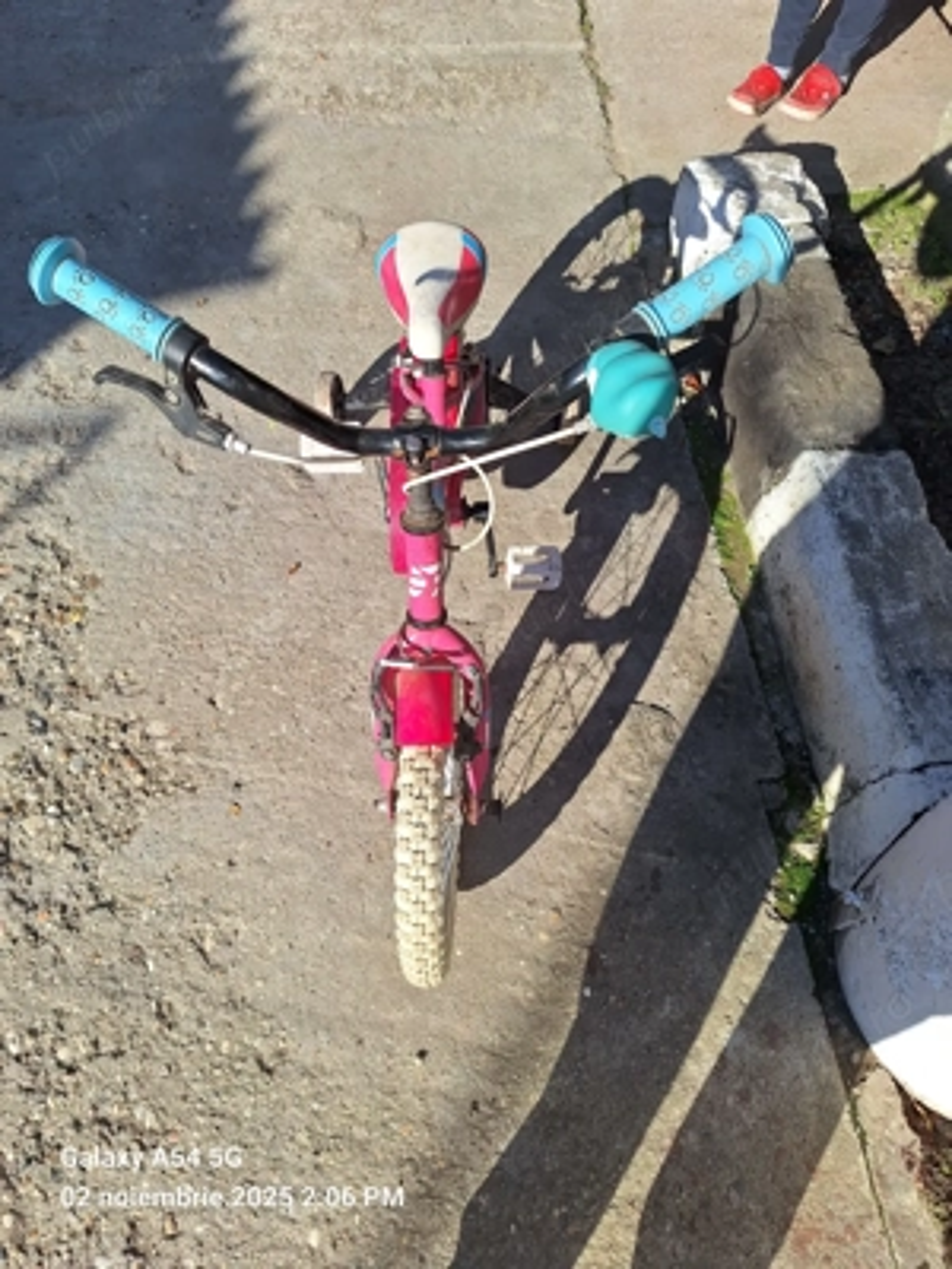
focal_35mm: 23
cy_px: 634
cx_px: 476
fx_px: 843
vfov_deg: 73.9
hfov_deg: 58.9
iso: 40
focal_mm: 5.54
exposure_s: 1/2457
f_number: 1.8
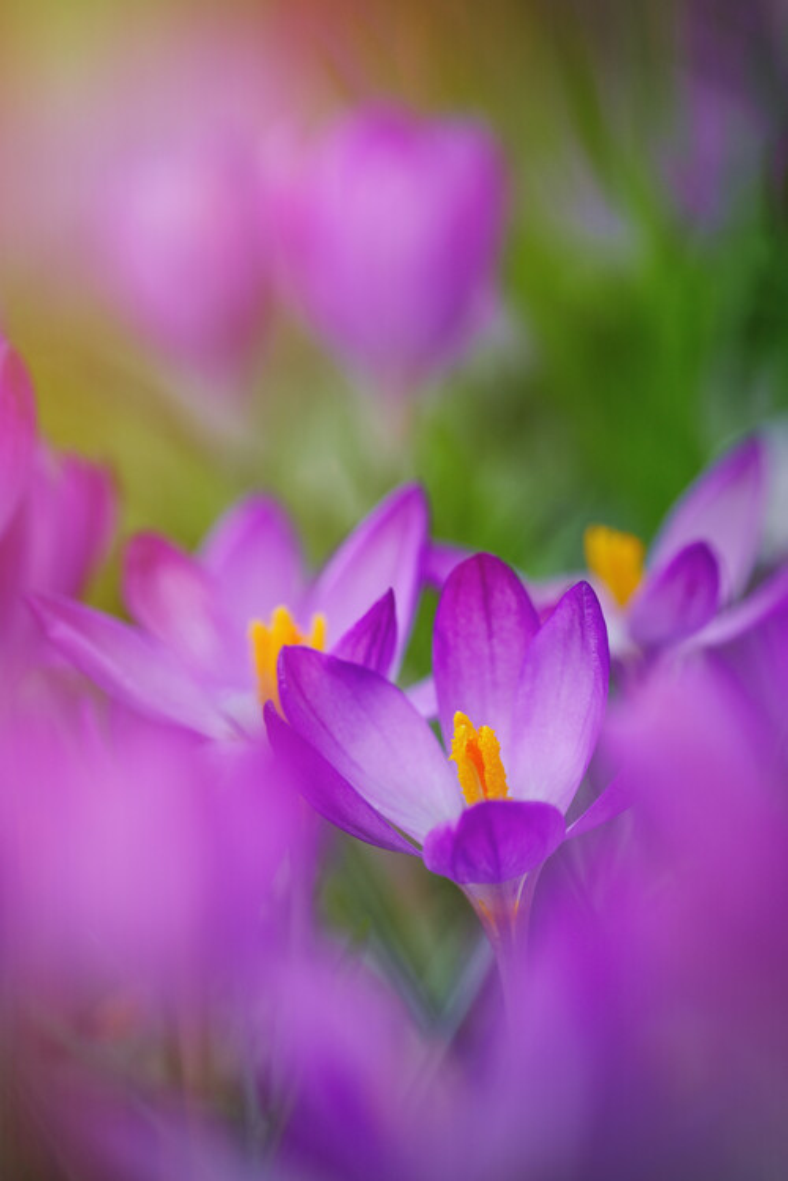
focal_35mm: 180
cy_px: 590
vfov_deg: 11.4
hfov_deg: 7.6
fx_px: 5910
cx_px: 394
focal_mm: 180
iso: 500
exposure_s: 1/200
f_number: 5.6
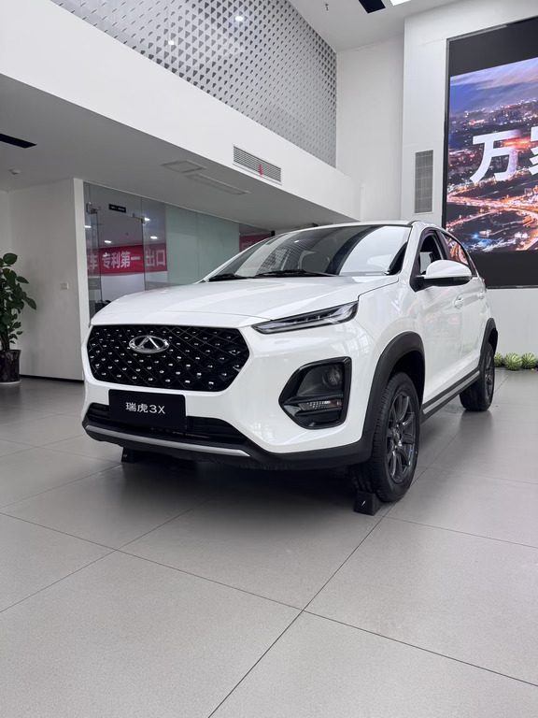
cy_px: 359
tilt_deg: -5.2
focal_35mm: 24
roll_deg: +0.6
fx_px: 497
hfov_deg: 56.8
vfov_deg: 71.6
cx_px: 269
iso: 100
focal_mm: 6.76
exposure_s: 1/104
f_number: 1.78
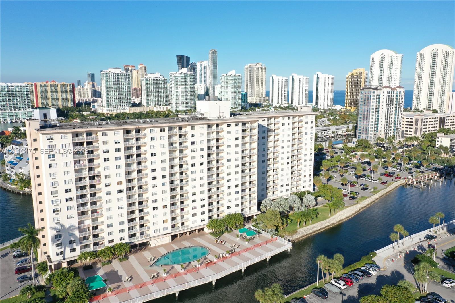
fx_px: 354
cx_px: 228
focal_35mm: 28
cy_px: 152
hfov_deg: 65.5
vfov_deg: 46.4
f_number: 5.6
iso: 100
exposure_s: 1/500
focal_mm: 10.26
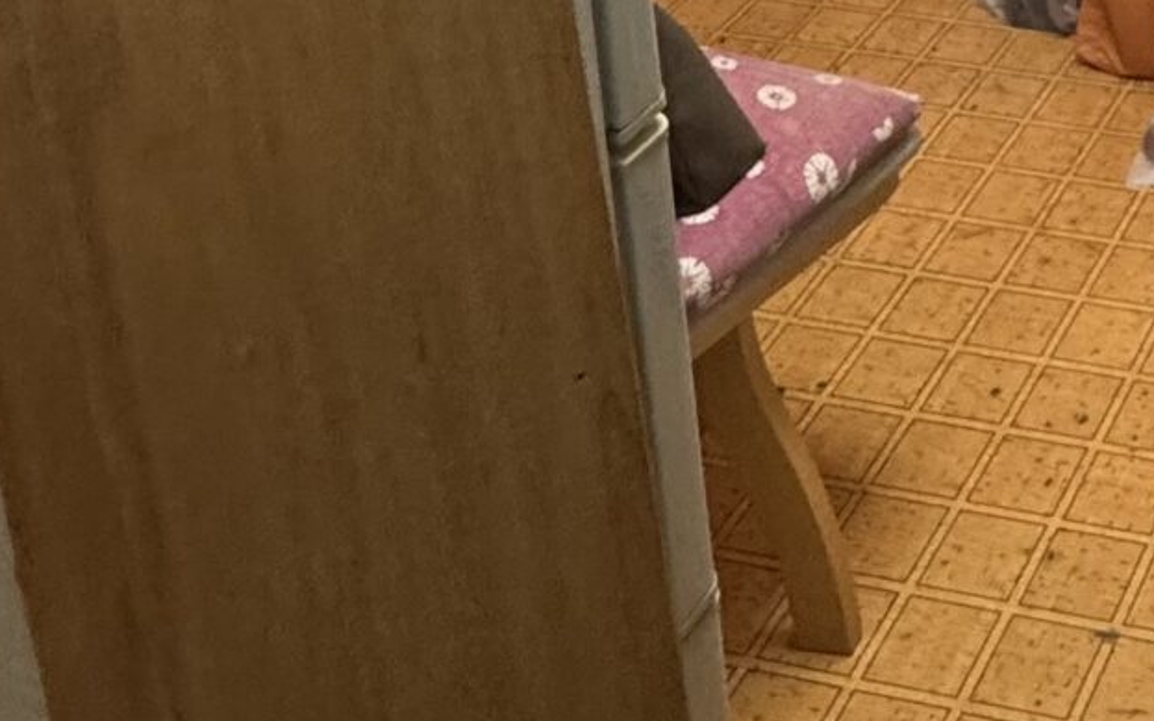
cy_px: -549
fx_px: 1918
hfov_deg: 28.2
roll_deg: +0.1
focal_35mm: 61
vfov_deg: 17.5
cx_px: 1461
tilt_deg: -11.9
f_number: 2.2
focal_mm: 2.22
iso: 200
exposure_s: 1/100
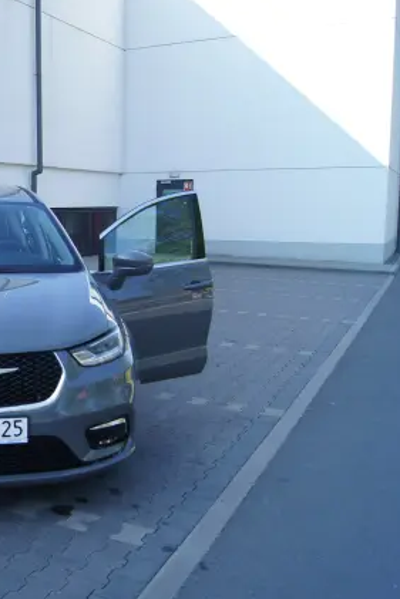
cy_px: 300
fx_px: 683
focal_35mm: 41
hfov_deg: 29.6
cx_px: -36
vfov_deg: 47.4
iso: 100
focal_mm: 18
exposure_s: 1/100
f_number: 6.3
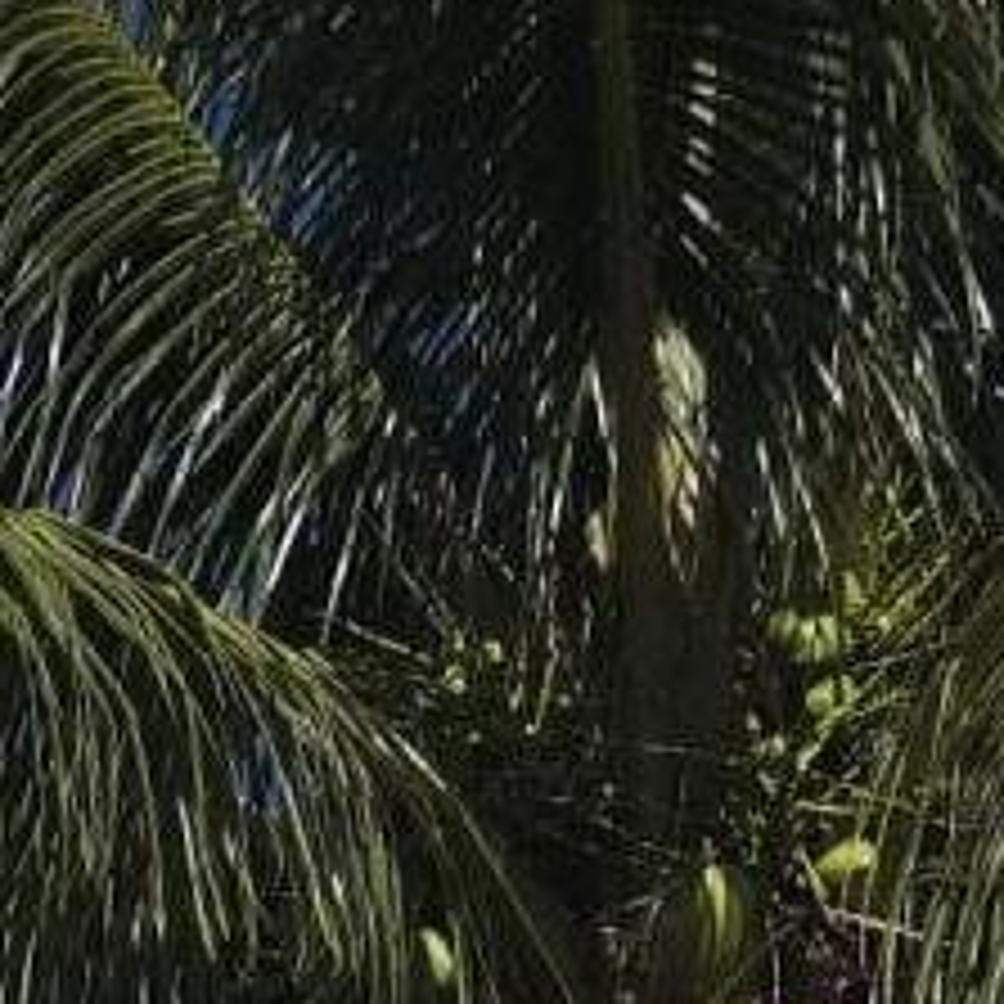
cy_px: 4471
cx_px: -590
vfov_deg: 6.7
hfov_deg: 9.3
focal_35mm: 182
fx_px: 5972
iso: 12
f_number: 1.7
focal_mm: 6.3
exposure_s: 1/676
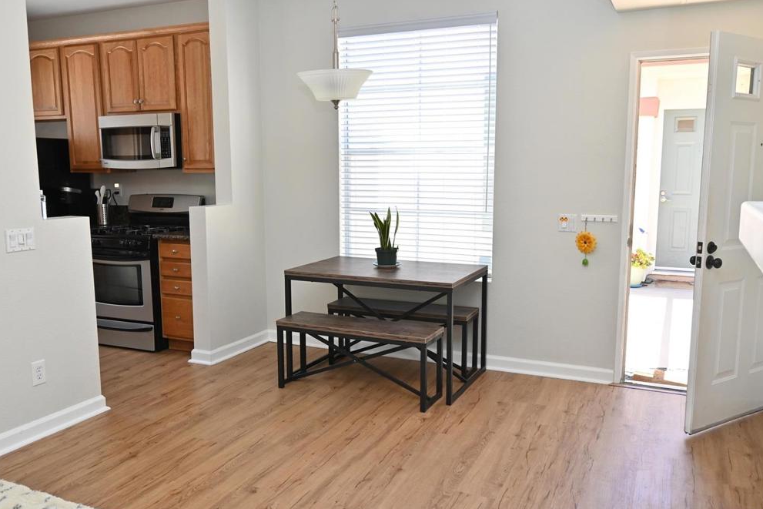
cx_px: 378
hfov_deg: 60.3
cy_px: 261
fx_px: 657
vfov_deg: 42.3
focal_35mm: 31
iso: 500
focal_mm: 20
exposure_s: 1/200
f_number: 4
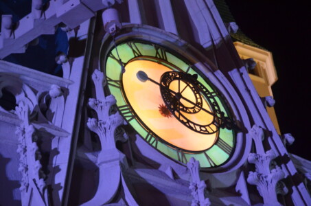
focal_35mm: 195
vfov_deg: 7.0
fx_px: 1681
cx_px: 156
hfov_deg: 10.6
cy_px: 103
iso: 2200
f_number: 5.6
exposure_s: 1/30
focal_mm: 130
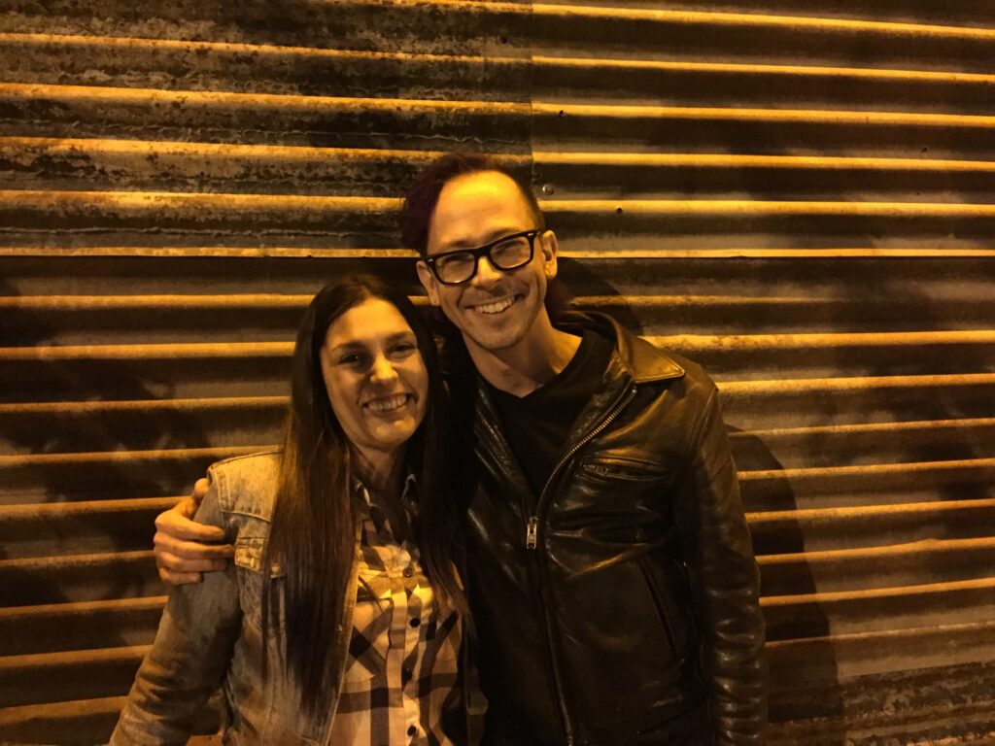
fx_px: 834
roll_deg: +0.2
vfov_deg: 48.2
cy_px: 373
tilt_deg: -4.6
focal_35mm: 29
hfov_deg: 61.7
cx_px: 498
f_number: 2.2
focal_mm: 4.15
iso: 1600
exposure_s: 1/17
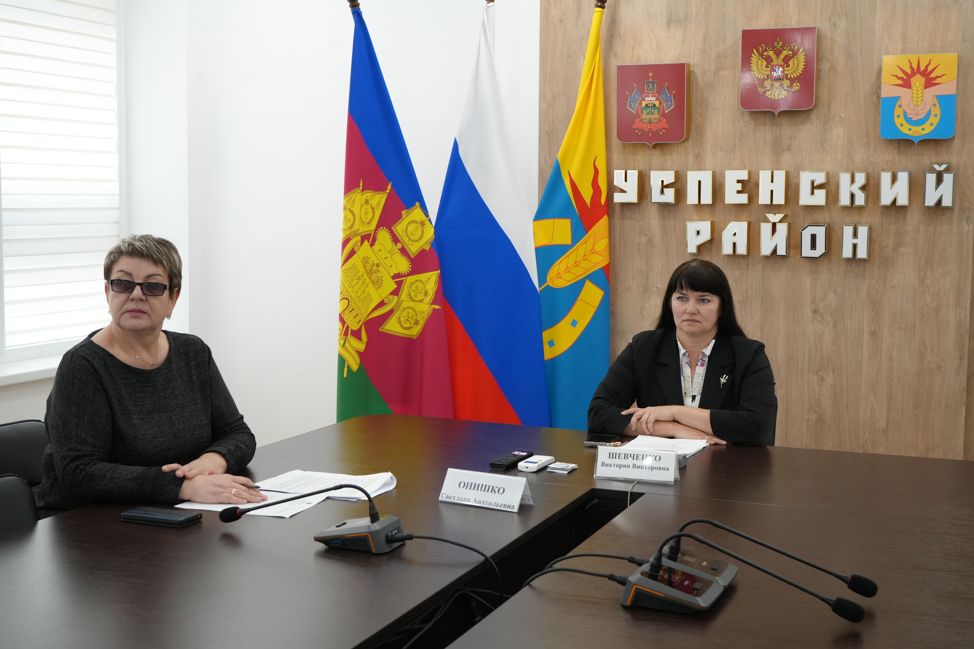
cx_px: 487
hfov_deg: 44.5
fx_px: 1190
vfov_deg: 30.5
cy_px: 324
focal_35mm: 44
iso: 2500
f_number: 8
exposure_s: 1/125
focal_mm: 44
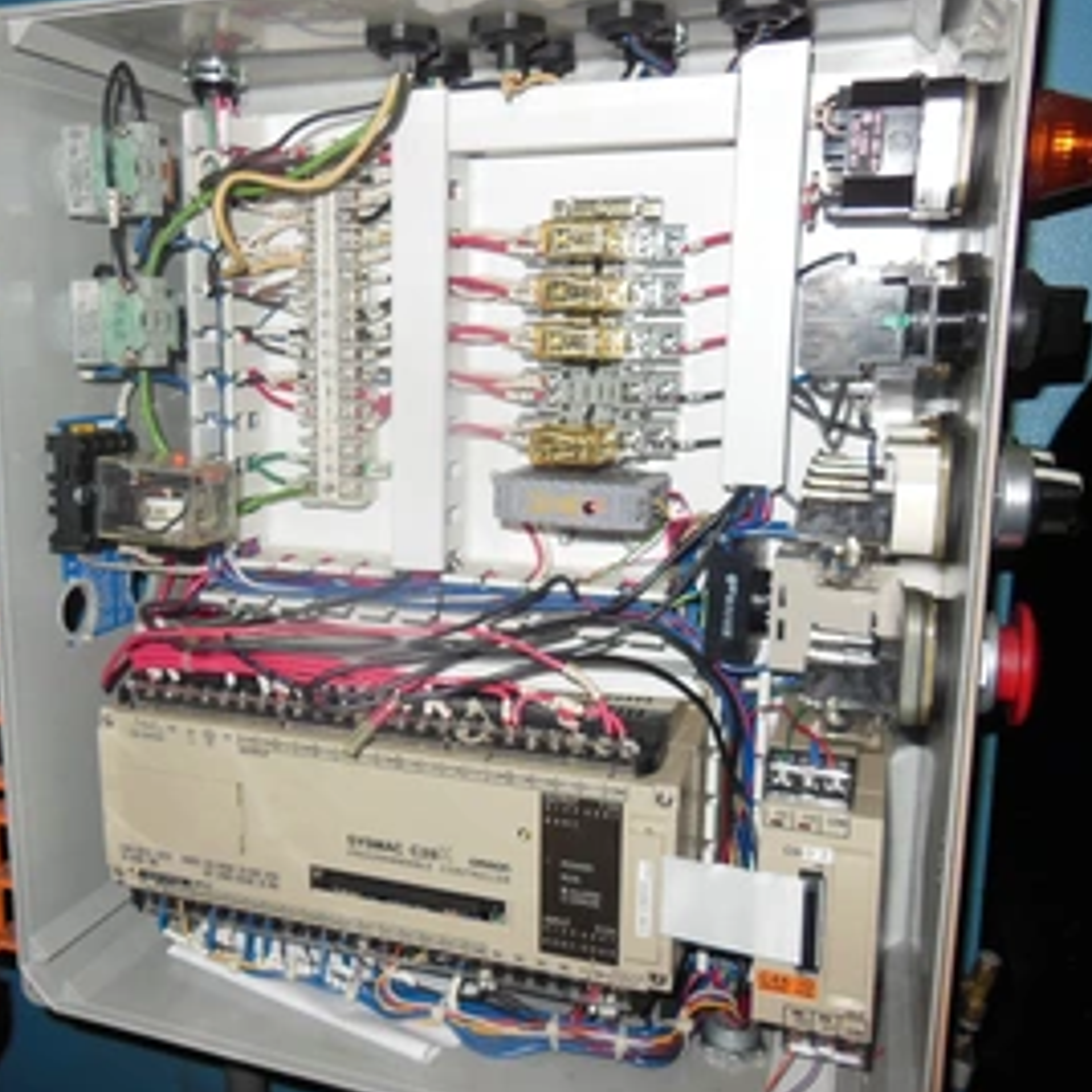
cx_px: 395
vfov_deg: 49.7
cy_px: 538
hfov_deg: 49.2
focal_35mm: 33
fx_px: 1178
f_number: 3.5
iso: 125
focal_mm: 4.5
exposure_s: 1/25
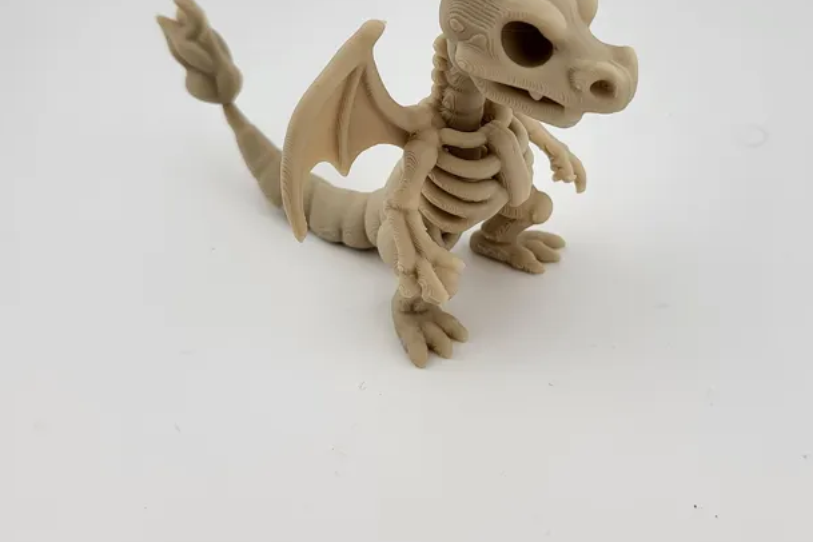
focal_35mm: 41
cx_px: 473
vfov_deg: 32.4
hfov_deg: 47.2
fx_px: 926
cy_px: 183
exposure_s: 1/362
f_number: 1.8
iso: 40
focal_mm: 5
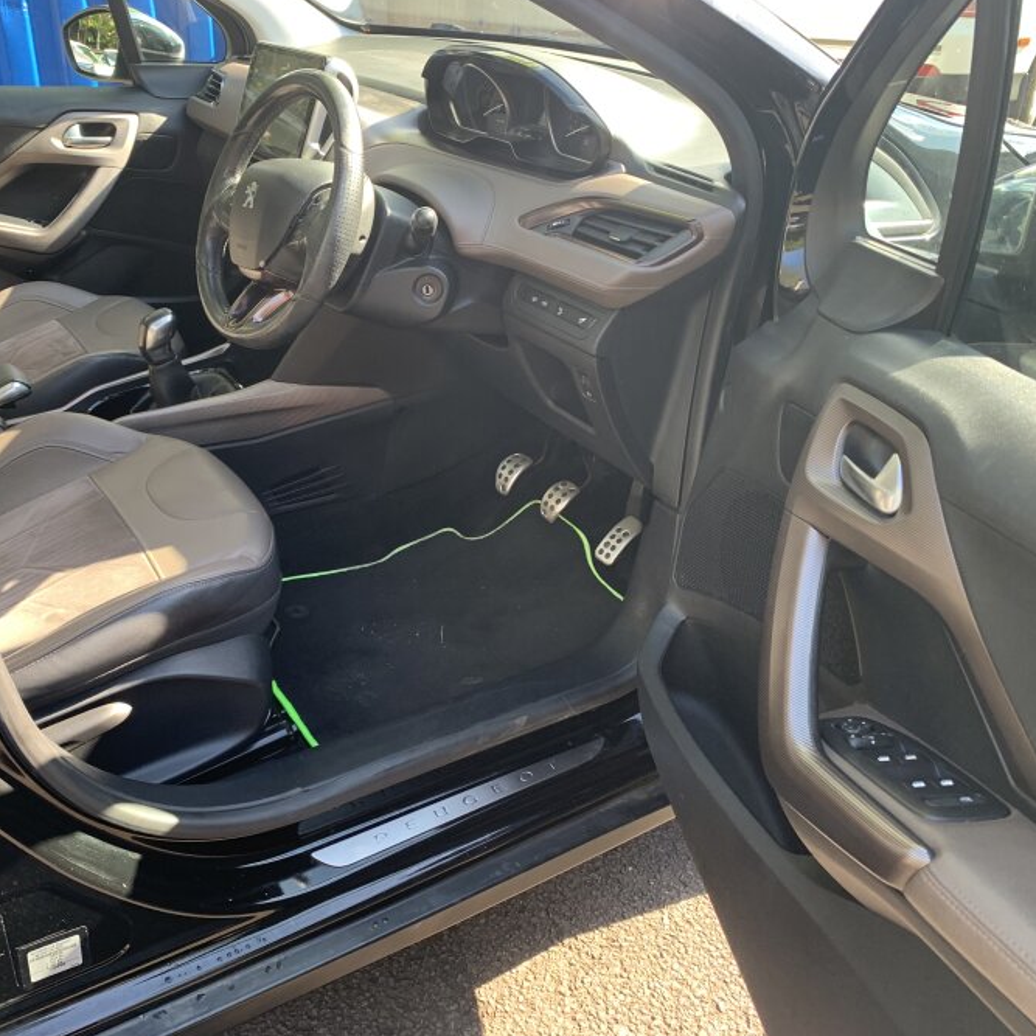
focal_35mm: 31
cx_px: 399
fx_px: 1050
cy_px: 516
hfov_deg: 52.1
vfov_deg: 52.5
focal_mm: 4.25
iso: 64
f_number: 1.8
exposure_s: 1/121
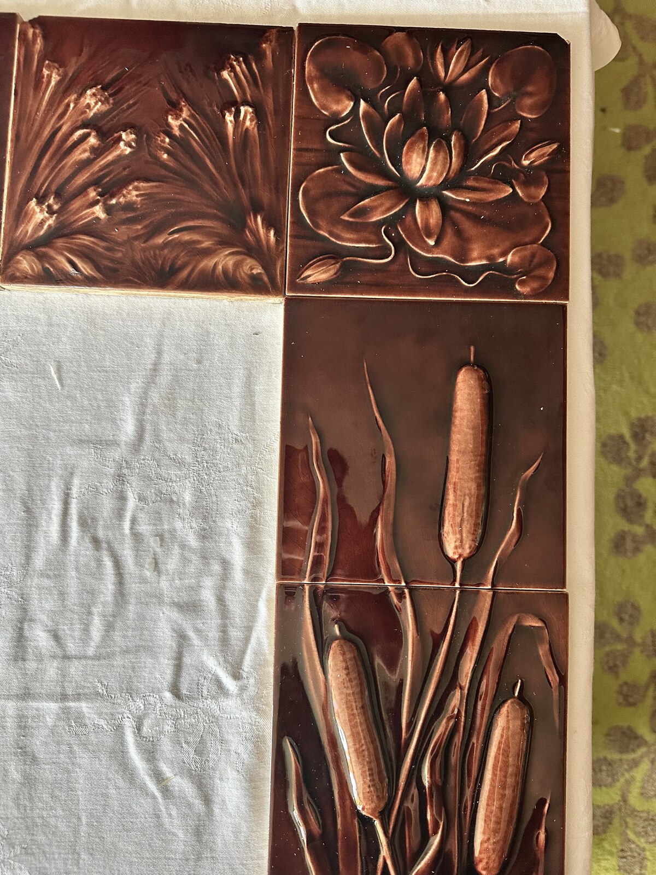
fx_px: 606
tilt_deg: -86.7
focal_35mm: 24
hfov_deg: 56.8
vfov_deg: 71.6
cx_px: 328
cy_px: 438
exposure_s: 1/60
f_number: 1.78
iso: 250
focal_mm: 6.86
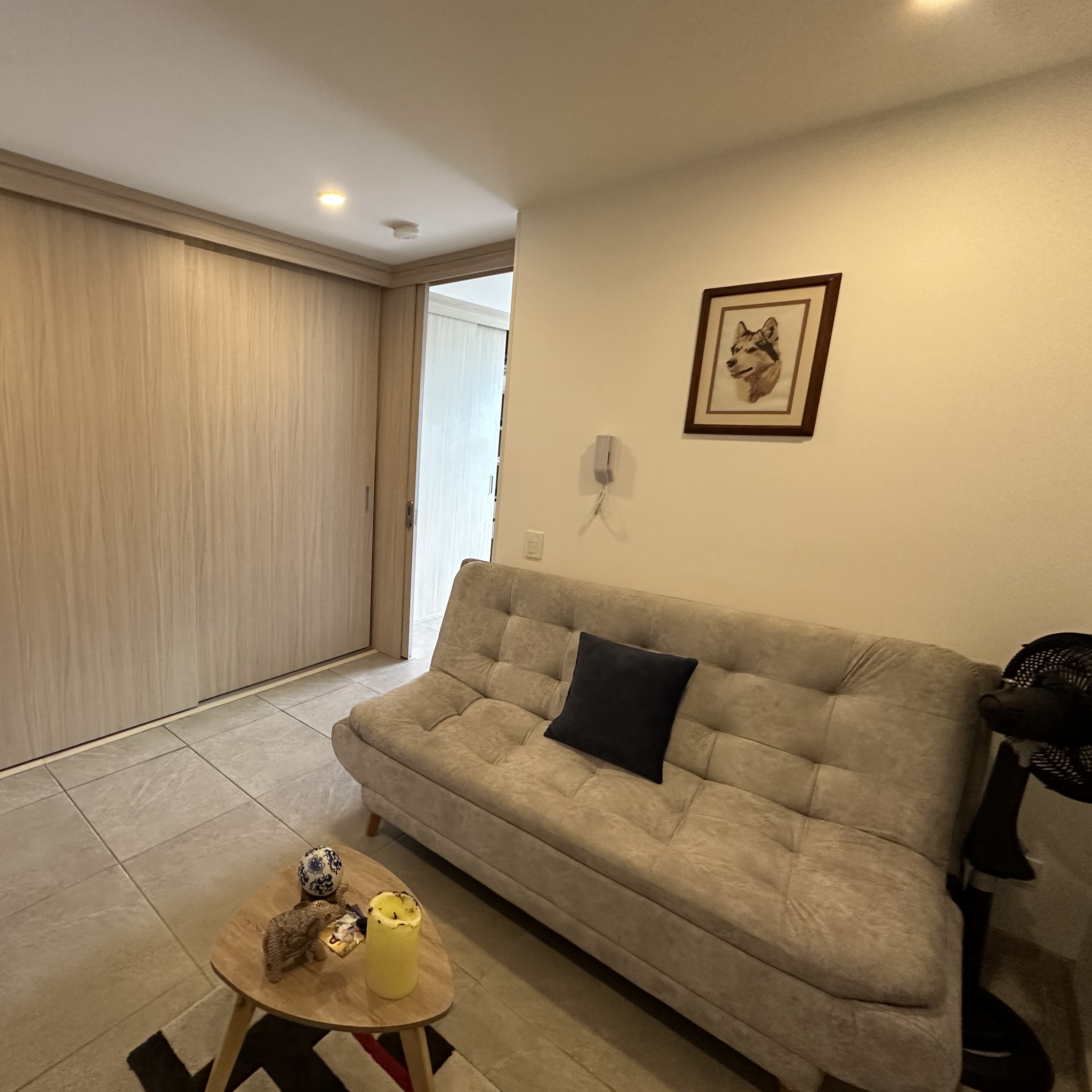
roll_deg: -2.4
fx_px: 607
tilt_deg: -11.4
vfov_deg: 84.0
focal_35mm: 17
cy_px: 552
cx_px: 359
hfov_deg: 81.0
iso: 320
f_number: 2.2
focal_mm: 2.22
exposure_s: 1/88
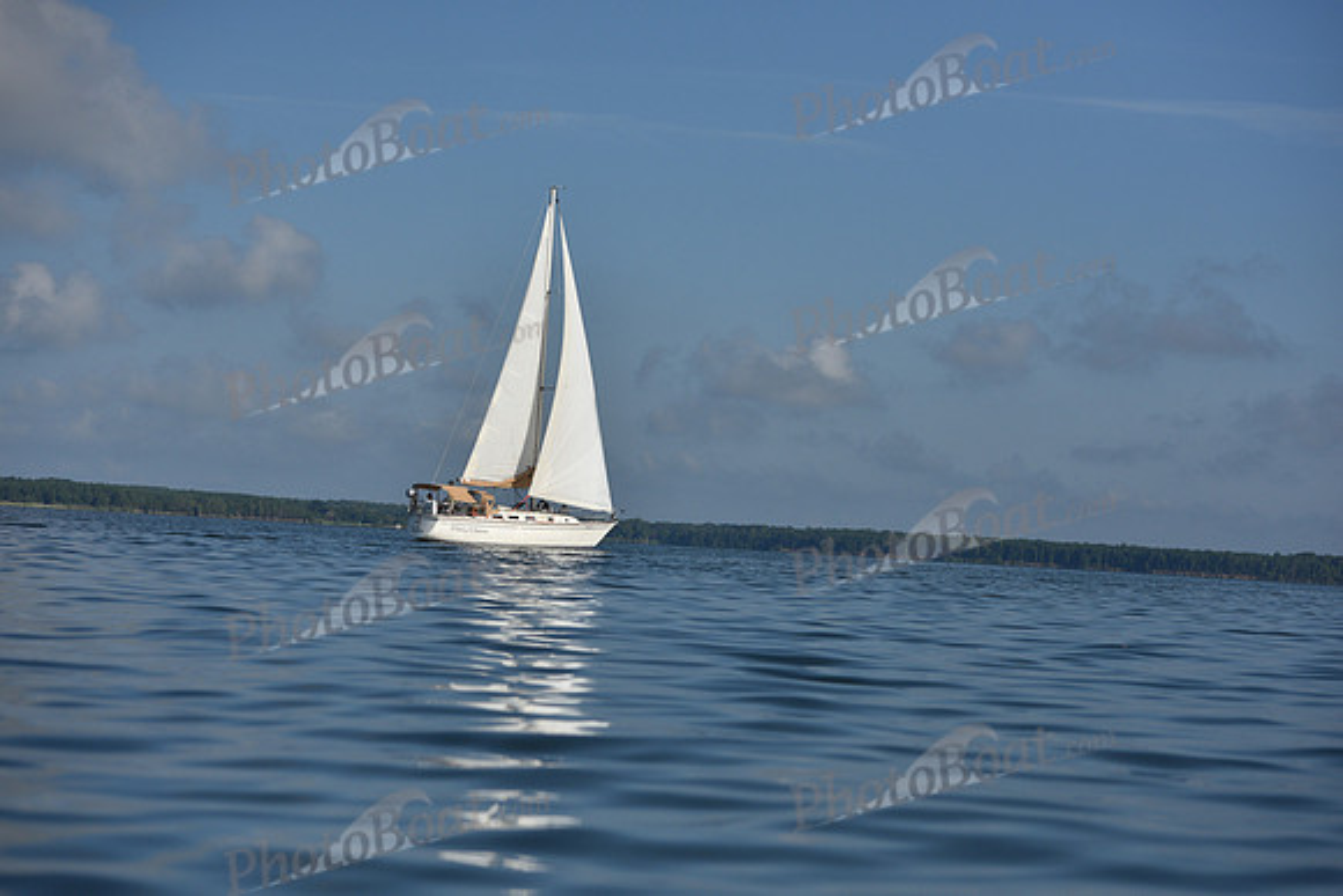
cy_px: 448
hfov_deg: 28.8
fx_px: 2612
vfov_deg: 19.5
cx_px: 672
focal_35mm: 70
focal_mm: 70
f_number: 4
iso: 320
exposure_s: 1/8000
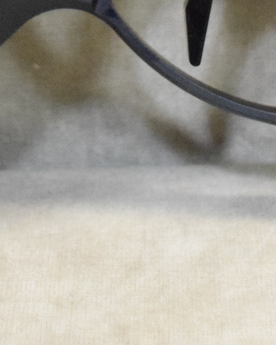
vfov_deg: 10.1
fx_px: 1899
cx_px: 128
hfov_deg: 8.3
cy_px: -159
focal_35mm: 186
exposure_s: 1/1250
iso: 7200
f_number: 4.5
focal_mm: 28
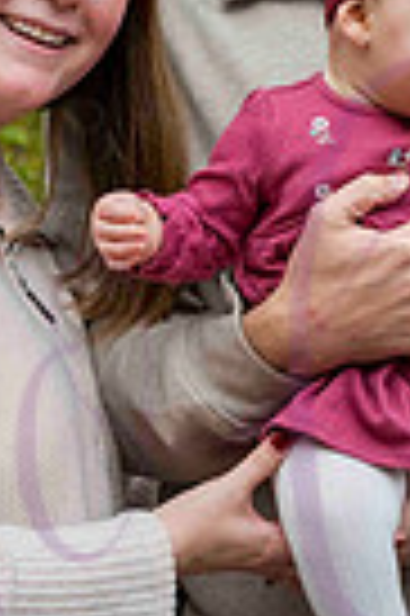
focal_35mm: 164
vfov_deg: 12.5
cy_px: 126
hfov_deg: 8.3
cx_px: 198
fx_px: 2809
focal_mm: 50
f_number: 6.3
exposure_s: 1/500
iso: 400
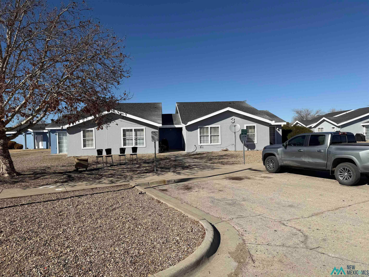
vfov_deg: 56.8
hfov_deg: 71.6
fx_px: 256
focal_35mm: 24
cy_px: 138
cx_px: 184
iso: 80
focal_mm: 6.76
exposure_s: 1/8130
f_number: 1.78
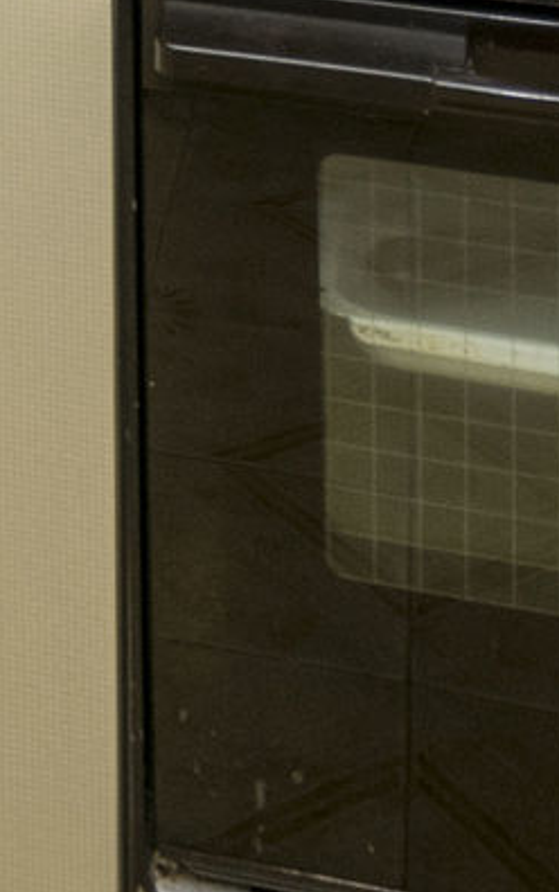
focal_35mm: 108
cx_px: -347
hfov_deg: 11.5
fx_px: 2629
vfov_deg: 14.3
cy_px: -1132
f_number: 8
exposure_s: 1/160
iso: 100
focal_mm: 10
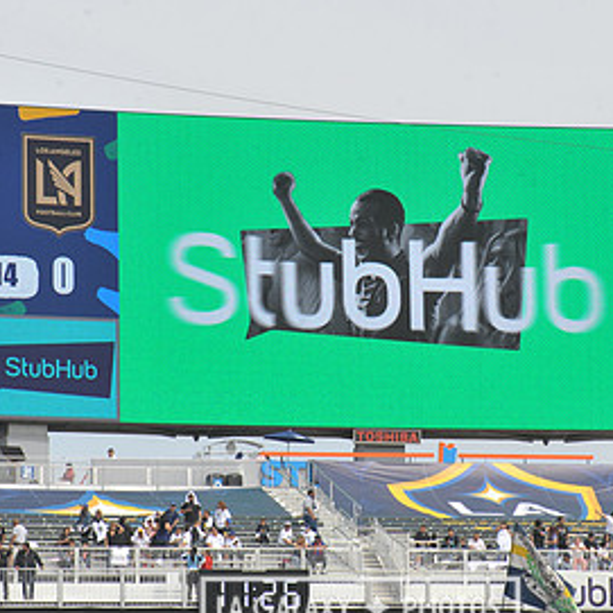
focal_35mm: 211
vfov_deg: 8.3
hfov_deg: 8.3
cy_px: 267
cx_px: 360
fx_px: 4227
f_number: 13
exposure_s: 1/640
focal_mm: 116
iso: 500
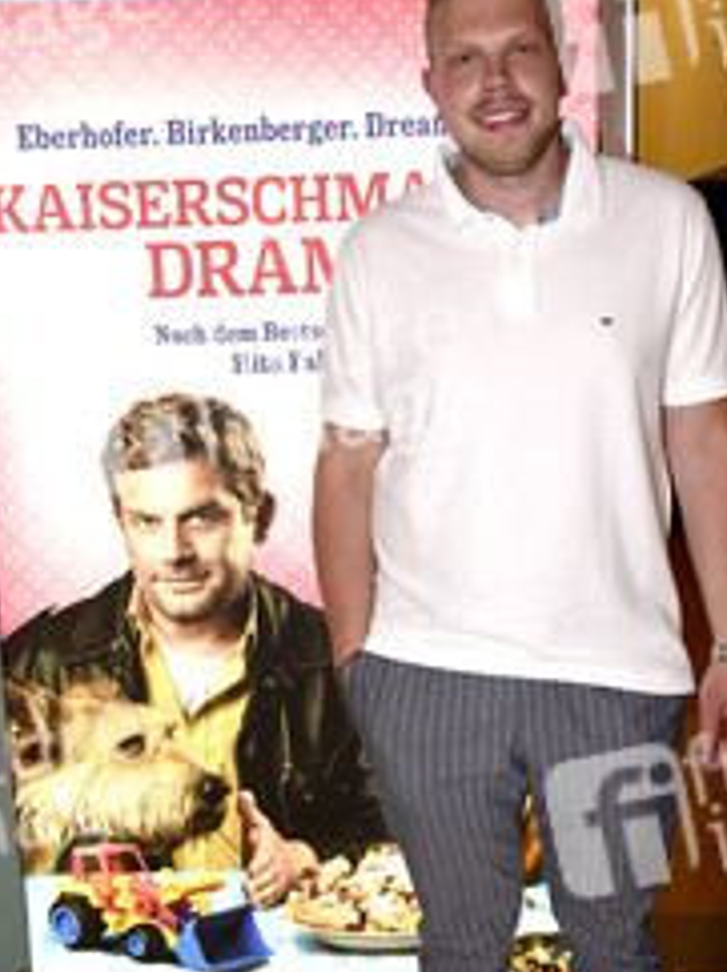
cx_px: 386
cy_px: 602
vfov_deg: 35.4
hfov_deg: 27.0
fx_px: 1515
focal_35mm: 54
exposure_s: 1/125
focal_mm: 34
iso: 1000
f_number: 6.3
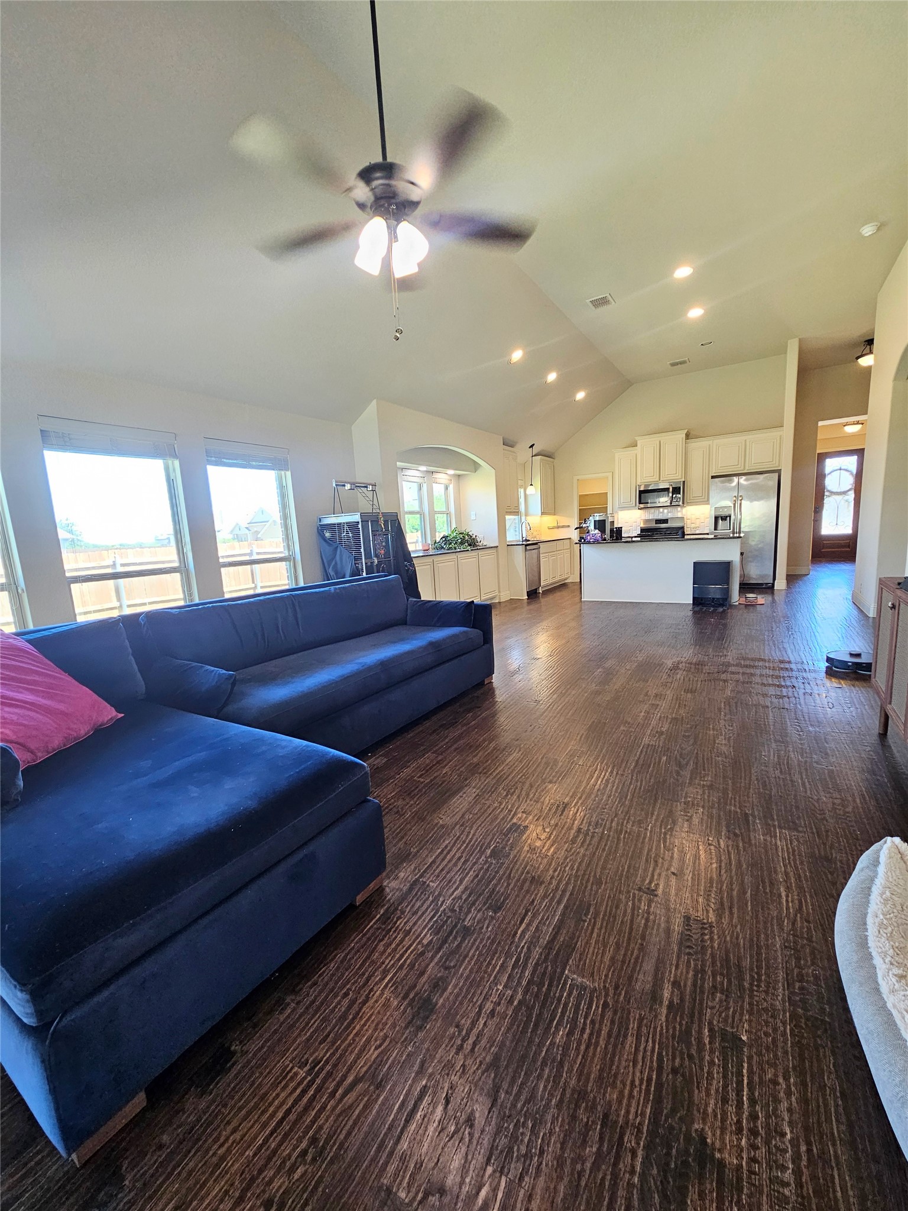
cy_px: 606
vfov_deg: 106.2
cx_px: 454
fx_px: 455
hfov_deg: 89.9
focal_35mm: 13
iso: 160
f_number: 2.2
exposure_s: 1/60
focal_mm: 2.2
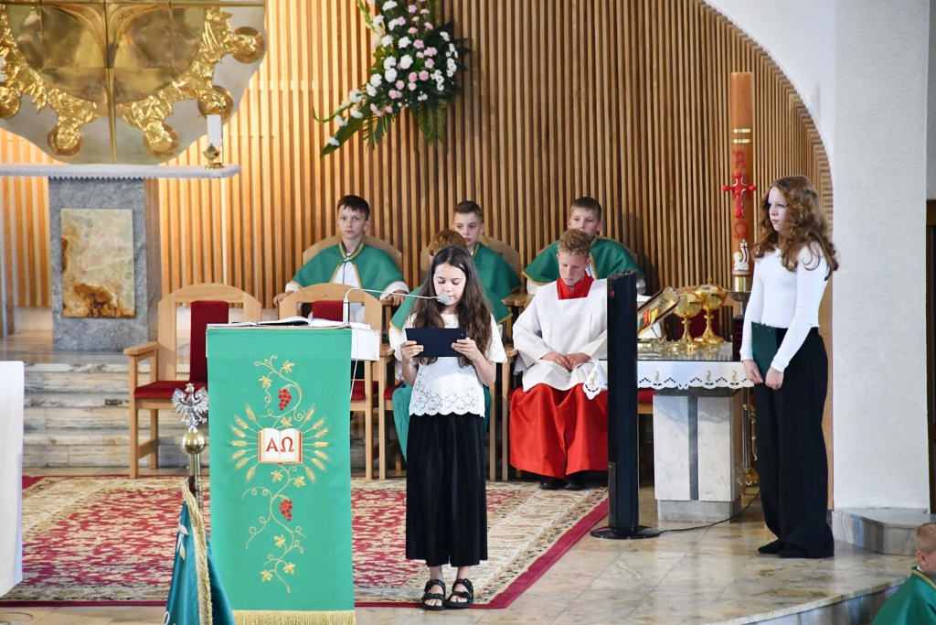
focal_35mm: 210
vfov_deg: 6.5
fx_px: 5460
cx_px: 468
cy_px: 312
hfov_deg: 9.8
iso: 3200
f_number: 5.6
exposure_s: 1/125
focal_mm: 140
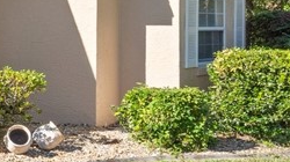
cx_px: -202
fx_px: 630
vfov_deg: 14.6
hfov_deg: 20.2
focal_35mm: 82
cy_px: 24
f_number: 8
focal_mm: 18
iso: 400
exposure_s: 1/200
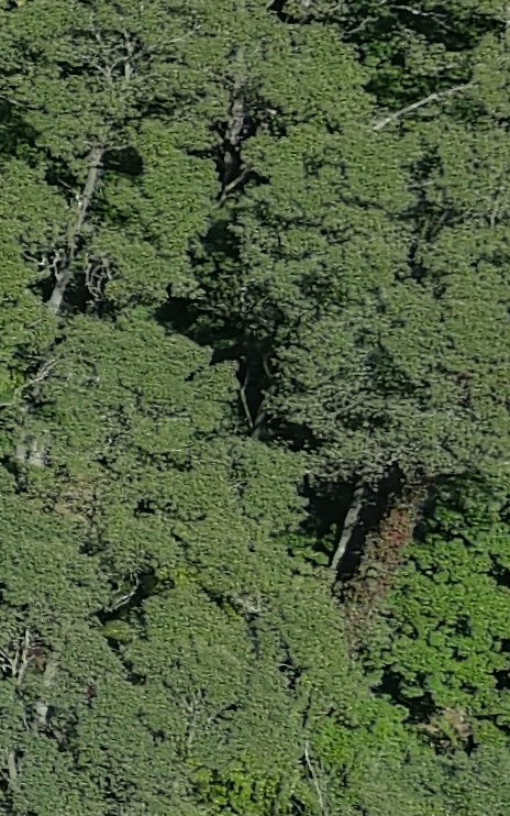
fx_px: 4846
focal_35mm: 218
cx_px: -2426
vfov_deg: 9.4
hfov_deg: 4.6
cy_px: -374
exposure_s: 1/1250
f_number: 2.8
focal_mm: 10.57
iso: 100
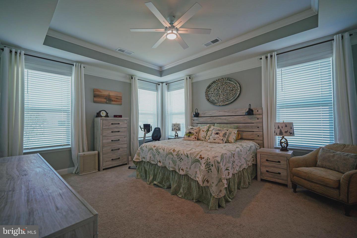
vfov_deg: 77.3
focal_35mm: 15
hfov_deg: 100.4
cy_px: 119
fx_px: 149
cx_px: 178
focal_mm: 10
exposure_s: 1/30
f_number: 2.8
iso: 125
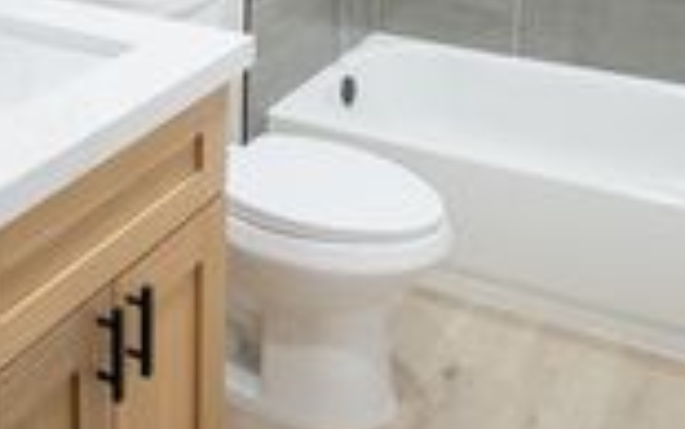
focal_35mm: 56
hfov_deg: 35.4
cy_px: -157
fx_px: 1046
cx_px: 164
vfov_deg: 20.7
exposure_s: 1/200
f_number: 2.8
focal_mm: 17
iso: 1250
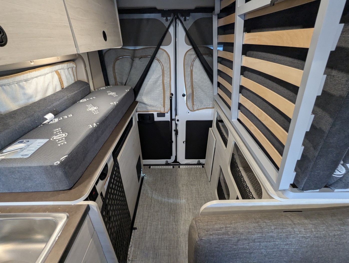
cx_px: 174
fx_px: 162
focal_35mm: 16
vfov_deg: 78.2
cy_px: 132
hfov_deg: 94.4
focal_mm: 2.35
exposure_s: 1/56.3
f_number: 2.2
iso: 336
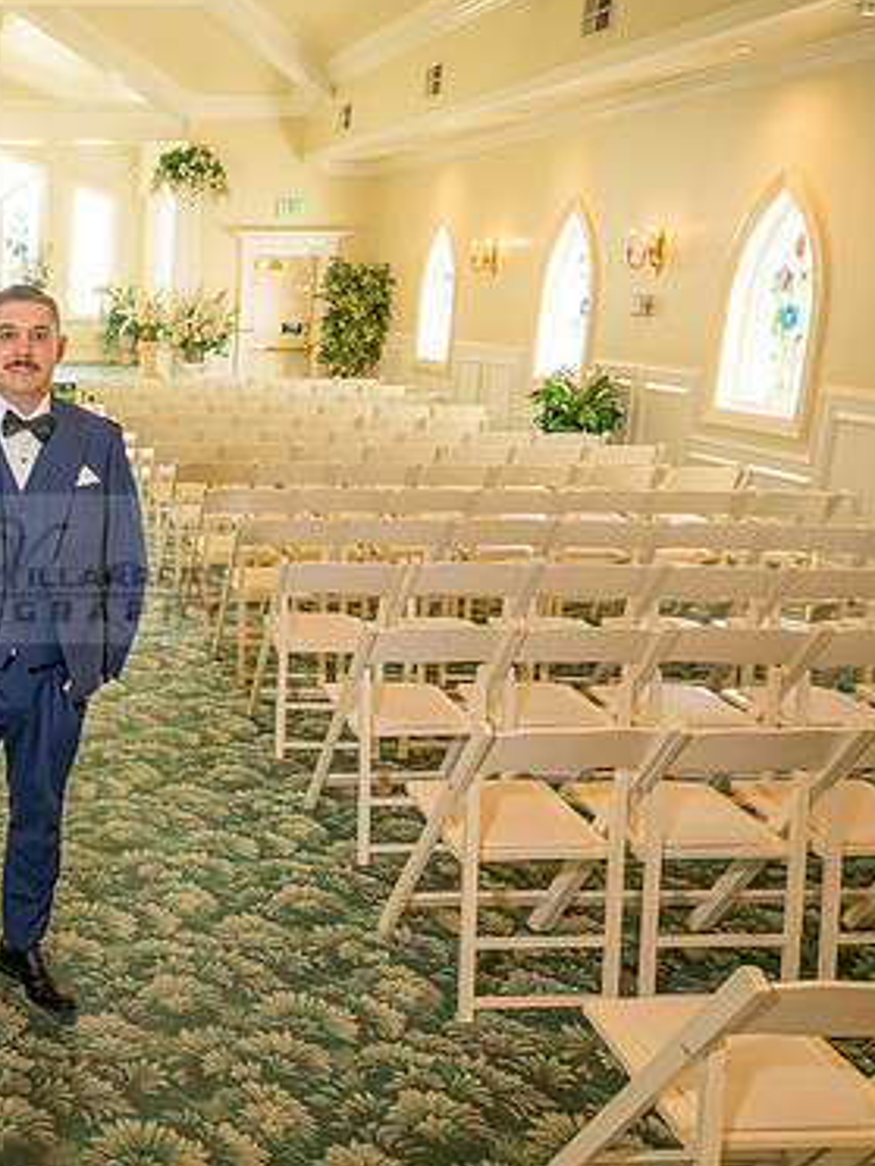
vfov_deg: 51.3
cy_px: 569
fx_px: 1213
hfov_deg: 35.5
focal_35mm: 36
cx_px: -16
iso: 1000
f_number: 4.5
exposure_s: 1/125
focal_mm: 24
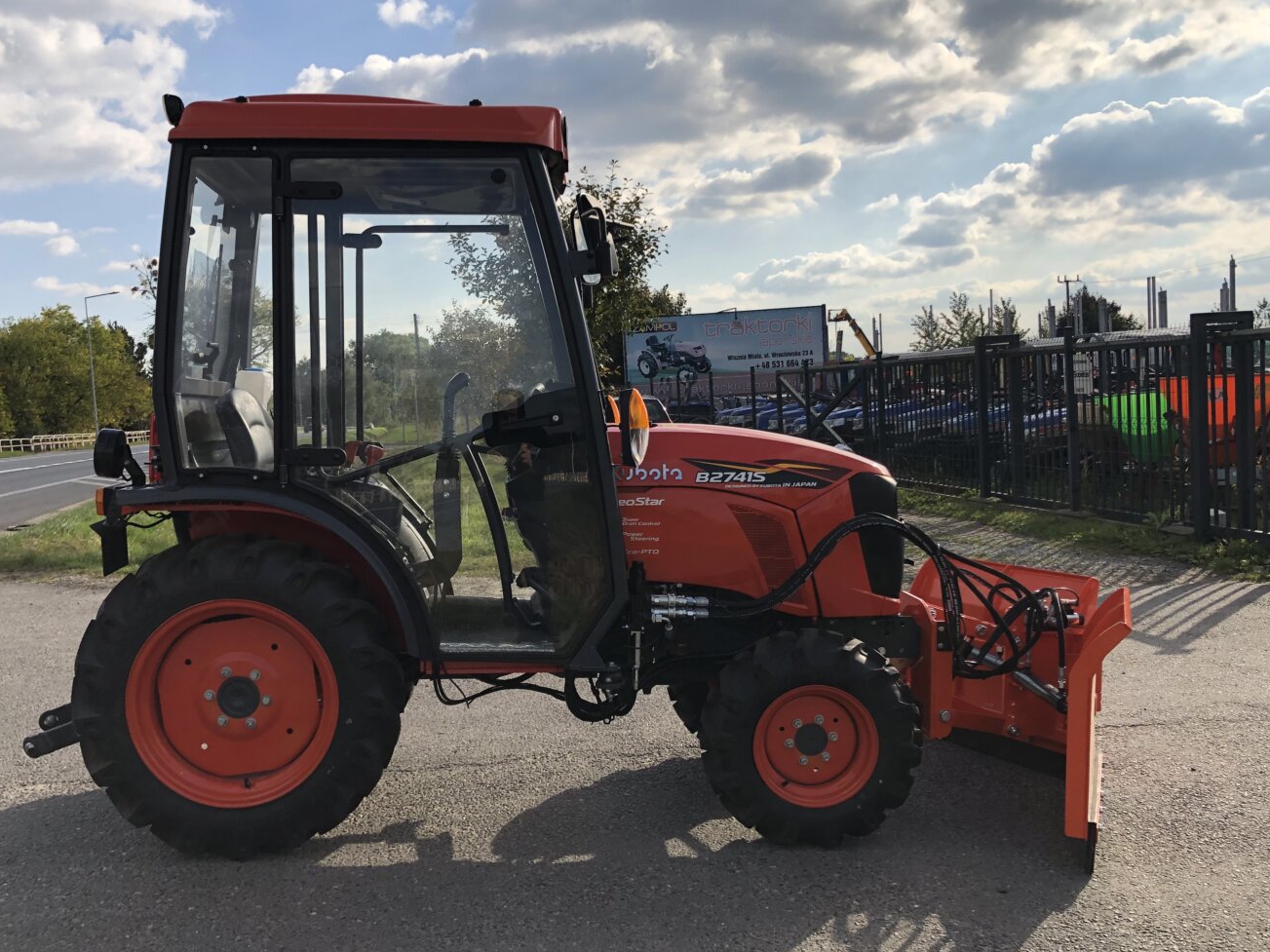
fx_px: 1211
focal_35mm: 33
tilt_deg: -3.5
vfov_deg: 42.9
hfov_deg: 55.2
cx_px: 550
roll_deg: +3.7
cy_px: 484
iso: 20
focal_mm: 3.99
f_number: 1.8
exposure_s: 1/2288
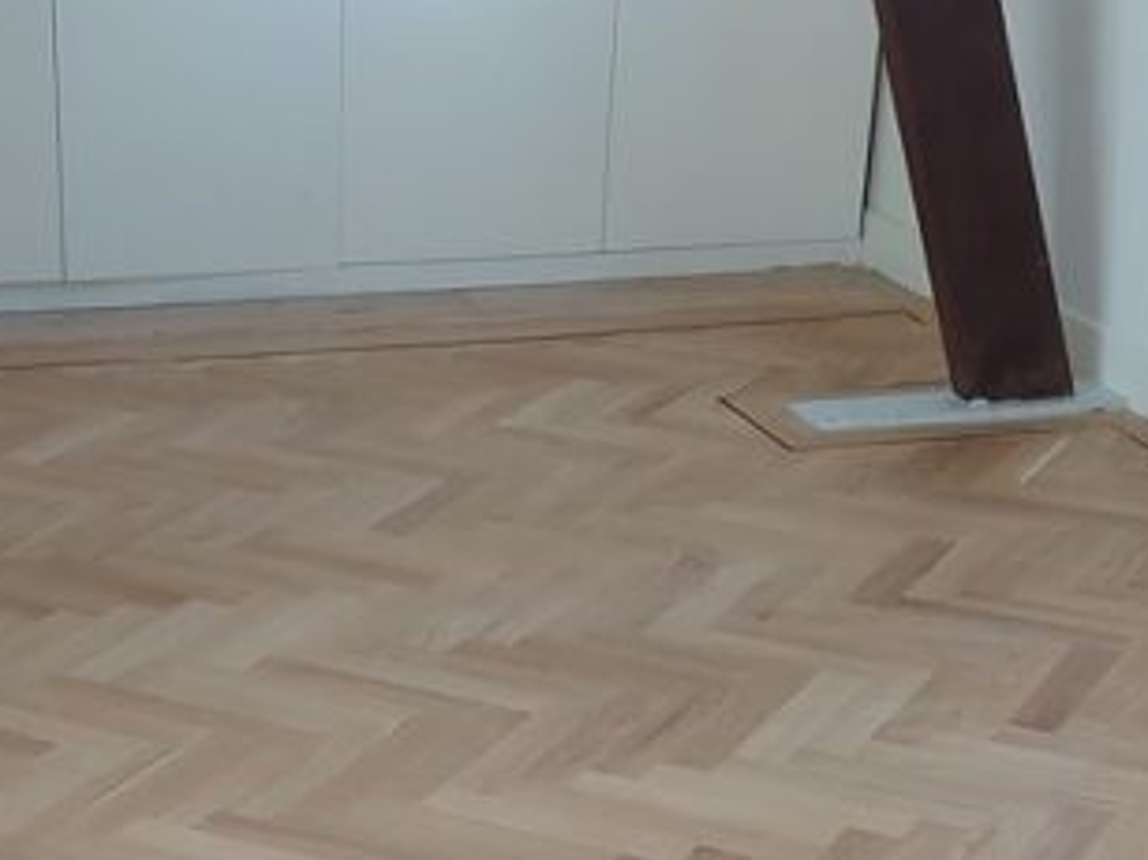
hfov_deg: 24.3
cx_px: 393
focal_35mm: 80
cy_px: 980
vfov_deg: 17.7
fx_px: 2652
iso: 100
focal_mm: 5.23
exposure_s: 1/50
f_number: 1.8
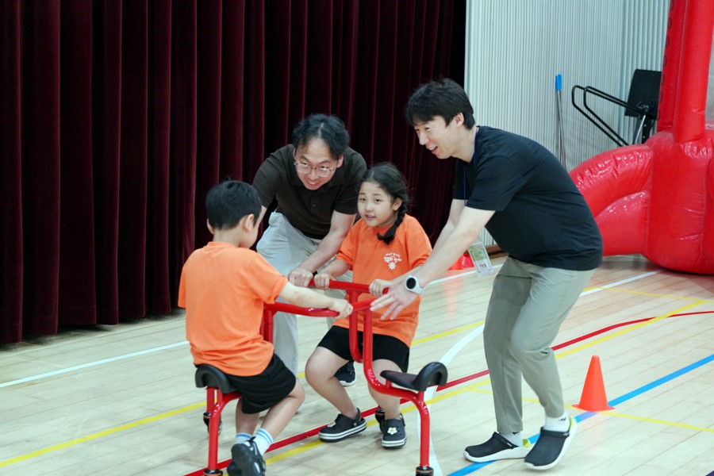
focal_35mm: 70
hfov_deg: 28.8
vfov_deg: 19.5
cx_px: 357
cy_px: 238
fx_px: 1388
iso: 2500
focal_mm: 70
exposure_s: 1/160
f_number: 4
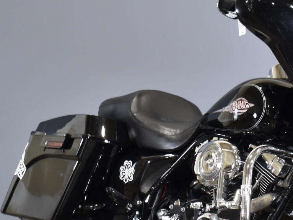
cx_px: 226
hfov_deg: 17.9
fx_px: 924
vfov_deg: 13.5
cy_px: 166
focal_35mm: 109
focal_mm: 29
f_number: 4.2
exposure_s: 1/20
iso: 400
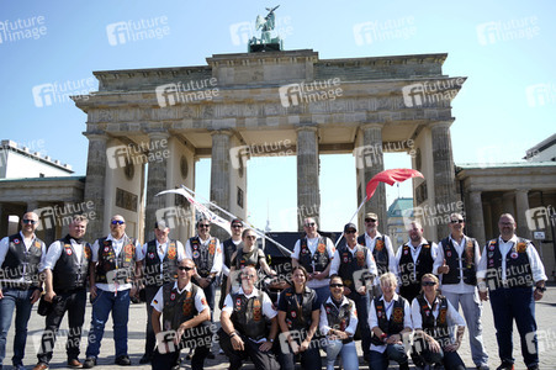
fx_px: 463
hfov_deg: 62.0
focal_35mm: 30
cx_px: 278
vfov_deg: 43.5
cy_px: 185
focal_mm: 30
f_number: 5.6
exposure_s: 1/200
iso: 64
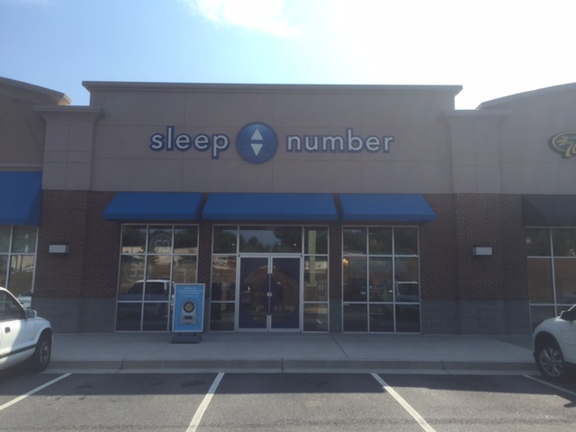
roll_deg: -0.9
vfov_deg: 48.2
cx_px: 288
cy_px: 216
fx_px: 483
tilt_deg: +8.1
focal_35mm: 29
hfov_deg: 61.7
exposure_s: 1/1582
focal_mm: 4.15
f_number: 2.2
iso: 32
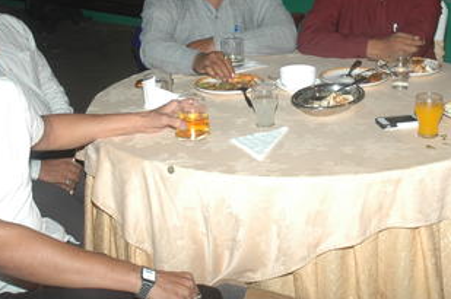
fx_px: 876
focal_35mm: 70
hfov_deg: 28.8
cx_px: 264
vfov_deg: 19.3
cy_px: 90
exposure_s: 1/60
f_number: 4.5
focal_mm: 24
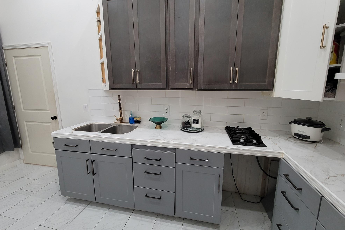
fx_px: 134
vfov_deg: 81.1
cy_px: 109
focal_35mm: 14
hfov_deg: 104.2
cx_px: 171
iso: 320
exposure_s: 1/60
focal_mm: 2.2
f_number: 2.2
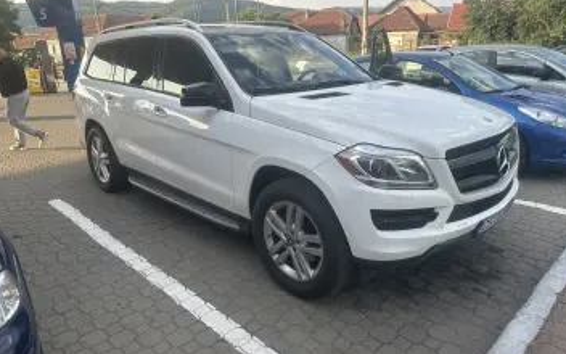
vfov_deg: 47.6
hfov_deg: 70.4
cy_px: 179
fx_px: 401
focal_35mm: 26
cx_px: 286
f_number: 1.78
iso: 80
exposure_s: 1/980
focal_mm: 6.86
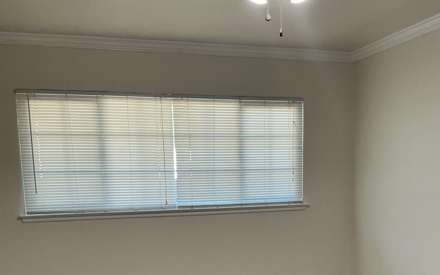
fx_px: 504
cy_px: 265
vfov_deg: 28.9
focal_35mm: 42
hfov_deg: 47.2
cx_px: 224
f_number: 1.8
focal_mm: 3
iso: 64
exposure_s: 1/60
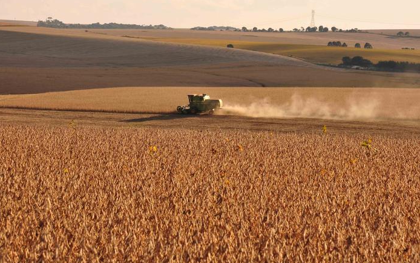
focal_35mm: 162
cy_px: 124
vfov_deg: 8.1
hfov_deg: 13.0
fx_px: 1849
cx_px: 209
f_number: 14
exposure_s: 1/100
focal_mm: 105
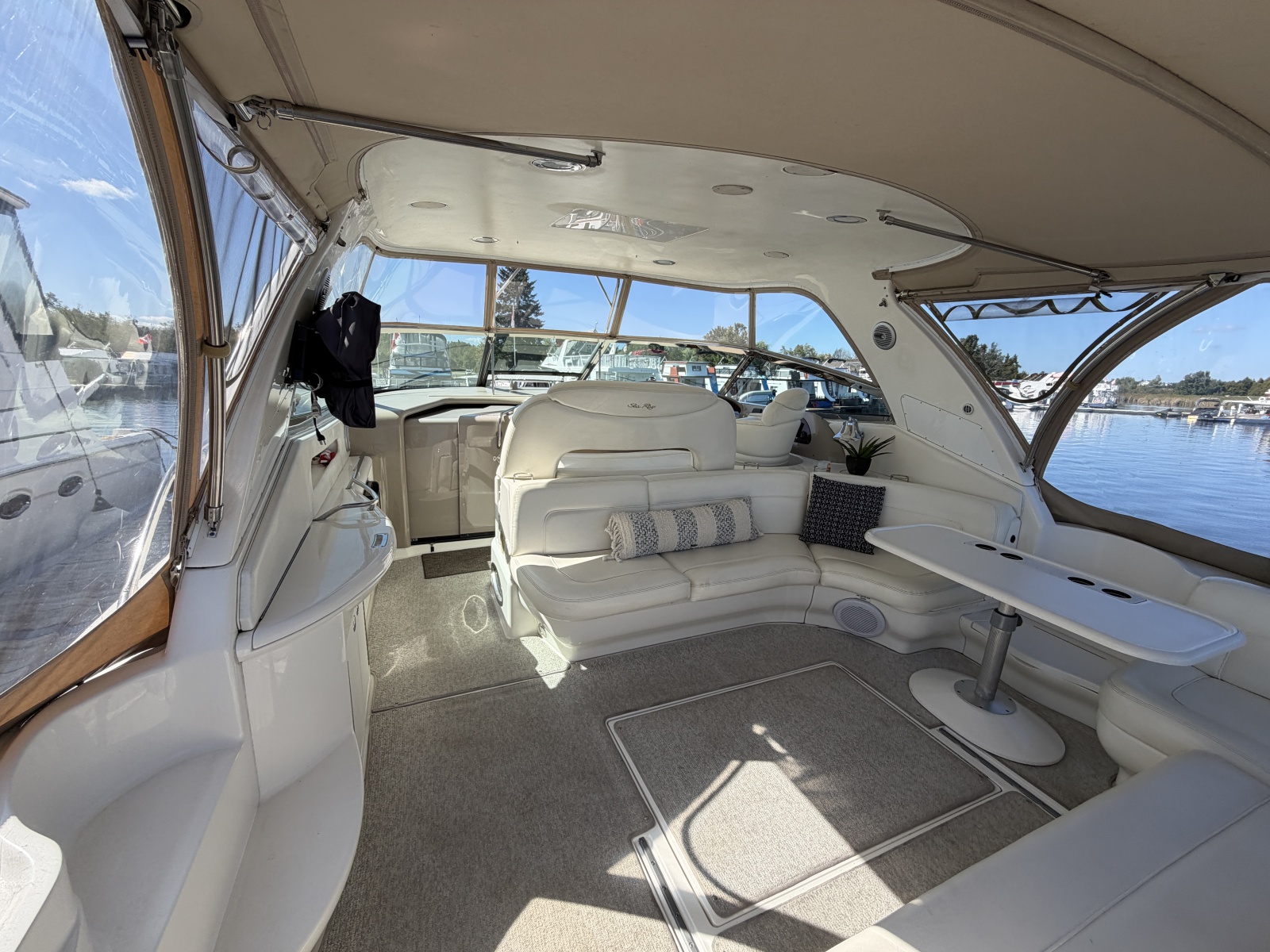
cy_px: 476
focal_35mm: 14
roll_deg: -1.5
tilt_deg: -10.9
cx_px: 635
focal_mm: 2.22
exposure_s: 1/770
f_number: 2.2
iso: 32
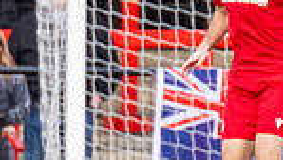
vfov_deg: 0.5
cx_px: -104
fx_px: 18132
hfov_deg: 0.9
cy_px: 13
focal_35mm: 2415
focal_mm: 280
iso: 800
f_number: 4
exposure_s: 1/1600
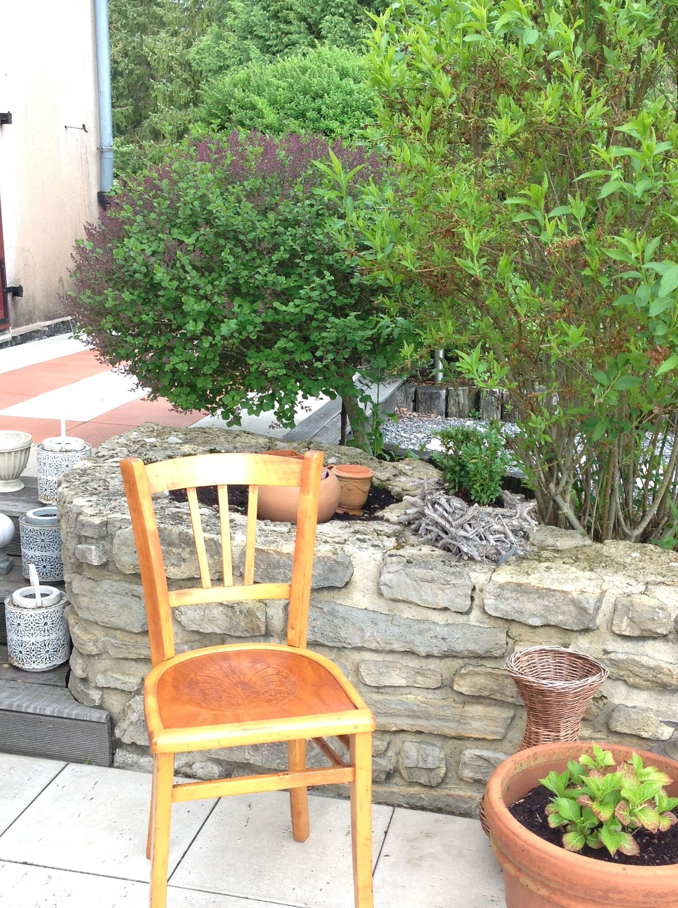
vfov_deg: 42.0
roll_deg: -0.7
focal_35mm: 45
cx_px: 374
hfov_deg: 32.1
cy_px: 521
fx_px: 1178
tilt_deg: -17.6
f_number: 2.4
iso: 80
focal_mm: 4.28
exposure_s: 1/120
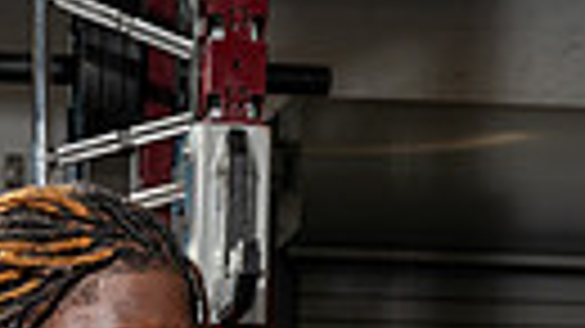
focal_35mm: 145
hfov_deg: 14.7
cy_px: 935
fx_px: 2248
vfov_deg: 7.5
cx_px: 50
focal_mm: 40
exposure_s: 1/250
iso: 320
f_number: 8
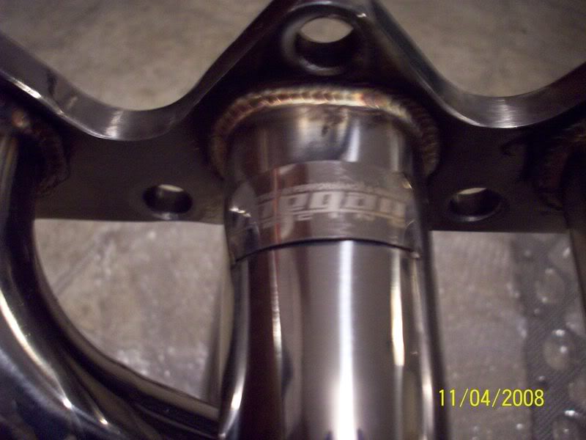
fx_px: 626
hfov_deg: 50.1
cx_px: 293
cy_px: 220
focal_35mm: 37
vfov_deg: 38.7
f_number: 2.8
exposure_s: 1/8
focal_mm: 6.2
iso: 200
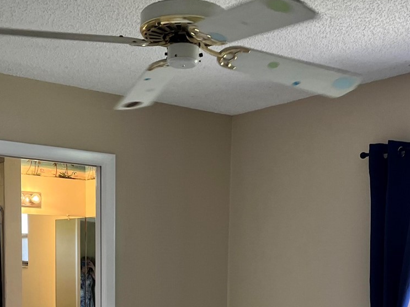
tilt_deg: -5.6
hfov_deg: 34.2
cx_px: 154
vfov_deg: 24.6
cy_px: 322
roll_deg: -0.8
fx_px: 663
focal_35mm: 56
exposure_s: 1/120
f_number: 1.6
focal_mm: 5.1
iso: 125
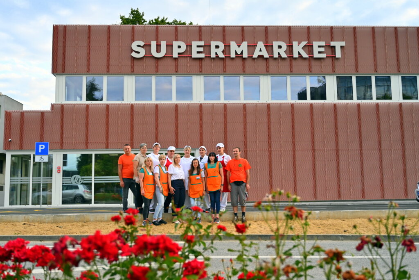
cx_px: 210
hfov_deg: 50.7
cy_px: 140
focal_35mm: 38
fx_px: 442
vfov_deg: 35.1
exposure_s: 1/320
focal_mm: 38
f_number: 4
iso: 400
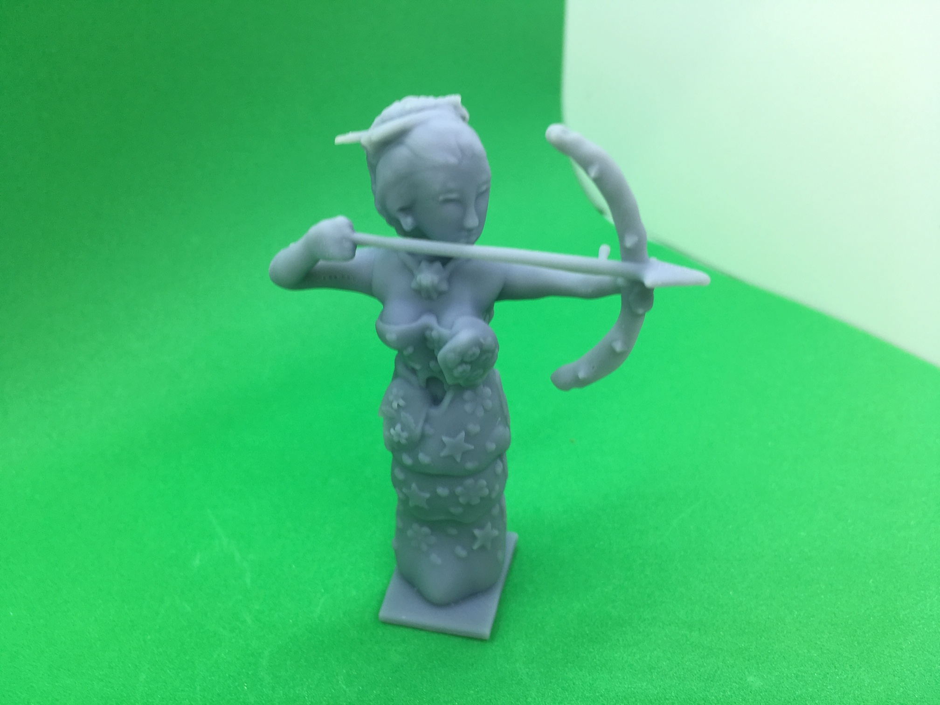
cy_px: 352
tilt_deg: -32.4
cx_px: 470
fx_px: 787
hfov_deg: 61.7
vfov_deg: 48.2
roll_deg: +2.5
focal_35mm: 29
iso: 25
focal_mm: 4.15
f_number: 2.2
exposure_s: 1/60
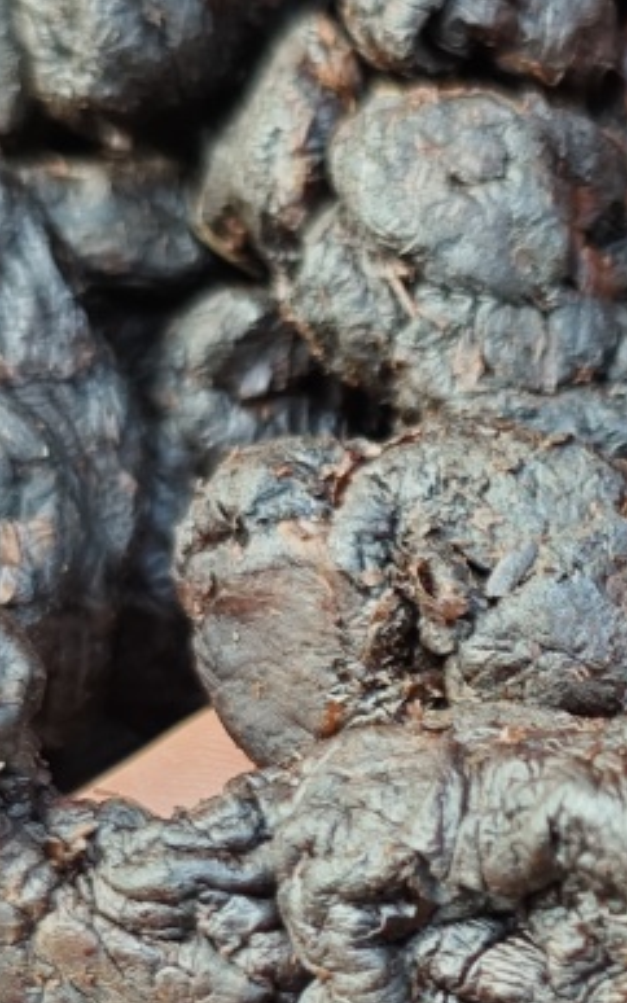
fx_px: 2952
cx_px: 915
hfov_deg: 11.7
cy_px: 880
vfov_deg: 19.0
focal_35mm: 108
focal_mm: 6.68
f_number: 1.42
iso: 100
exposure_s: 1/100
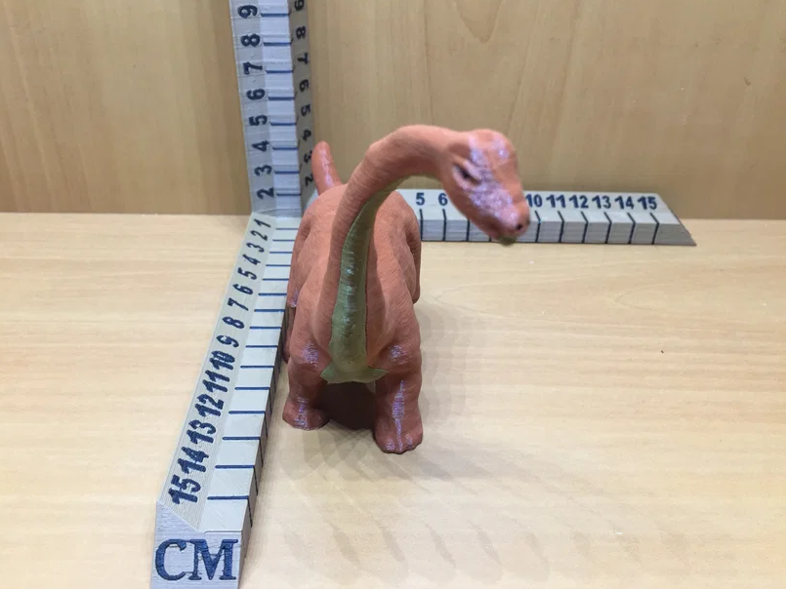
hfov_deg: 59.9
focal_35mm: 30
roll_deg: -2.4
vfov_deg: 46.8
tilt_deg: -33.6
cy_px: 295
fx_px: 681
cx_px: 381
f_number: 2.2
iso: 100
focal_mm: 4.15
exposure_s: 1/10
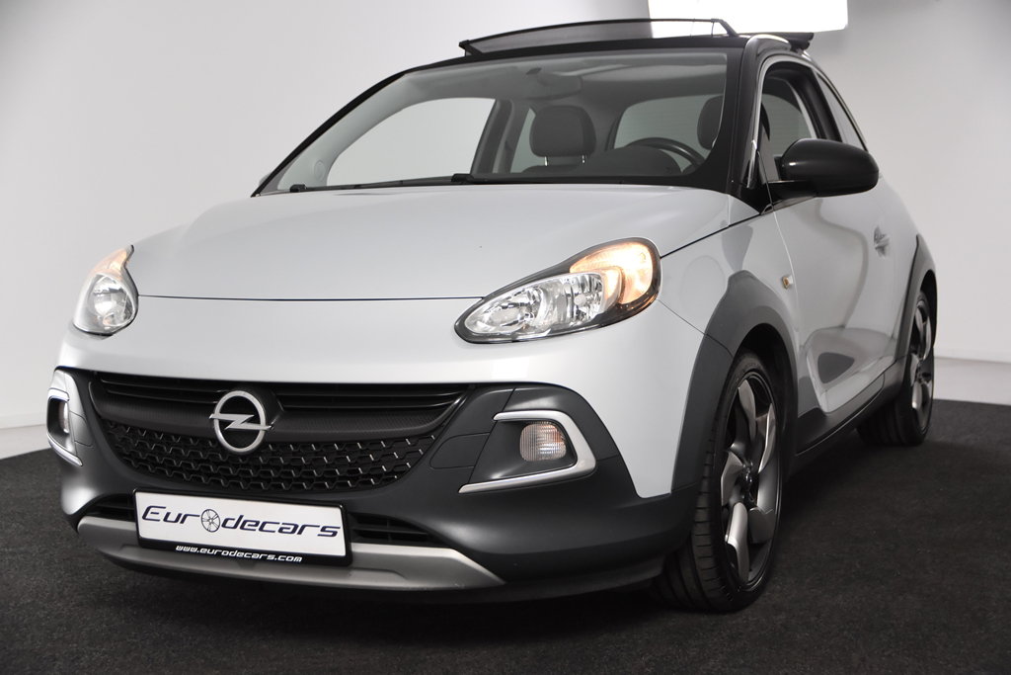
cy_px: 338
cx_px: 506
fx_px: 1432
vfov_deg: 26.5
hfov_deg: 38.9
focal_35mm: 51
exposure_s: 1/200
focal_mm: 34
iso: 1600
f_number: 3.5
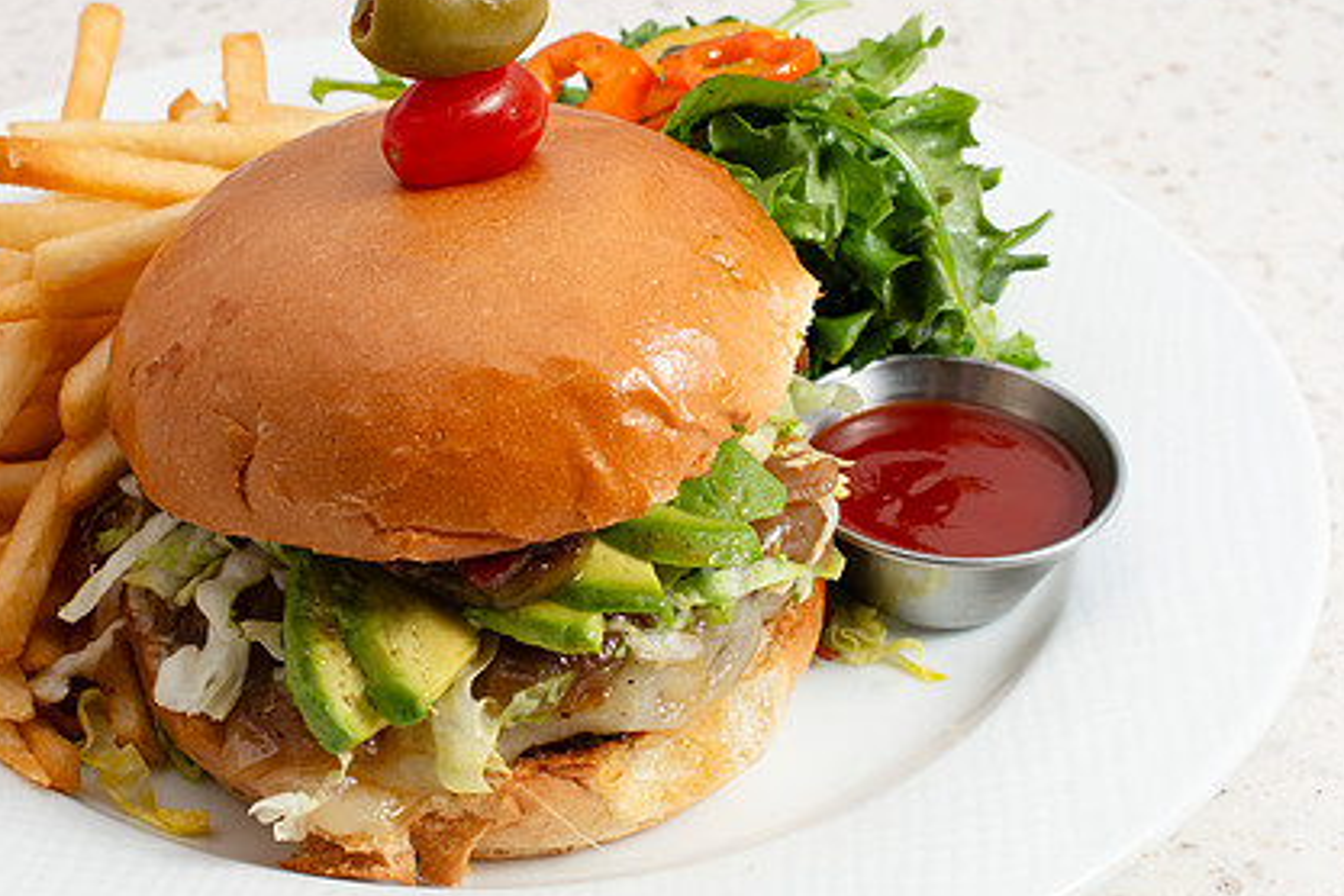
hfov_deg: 23.8
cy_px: 452
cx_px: 497
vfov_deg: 16.1
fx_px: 3173
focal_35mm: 85
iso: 200
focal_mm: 50
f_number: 9
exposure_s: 1/250
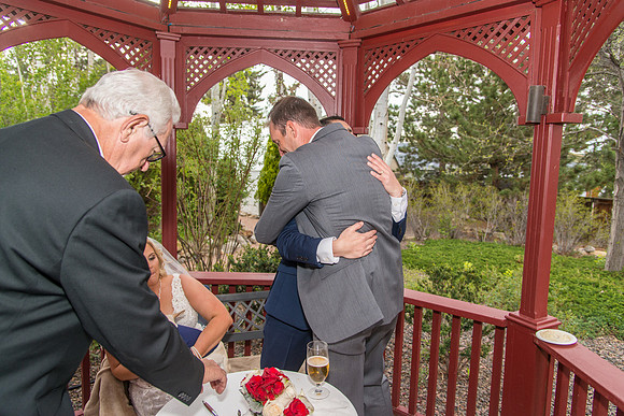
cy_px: 208
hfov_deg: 73.7
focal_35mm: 24
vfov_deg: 53.2
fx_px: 416
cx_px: 312
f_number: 4.5
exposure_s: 1/200
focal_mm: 24
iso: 400
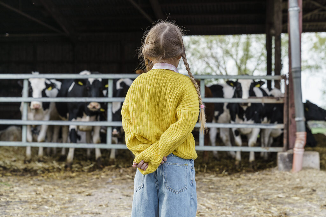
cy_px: 108
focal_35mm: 57
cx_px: 163
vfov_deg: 23.8
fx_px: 516
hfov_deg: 35.1
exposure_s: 1/125
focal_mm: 57
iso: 125
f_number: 4.5
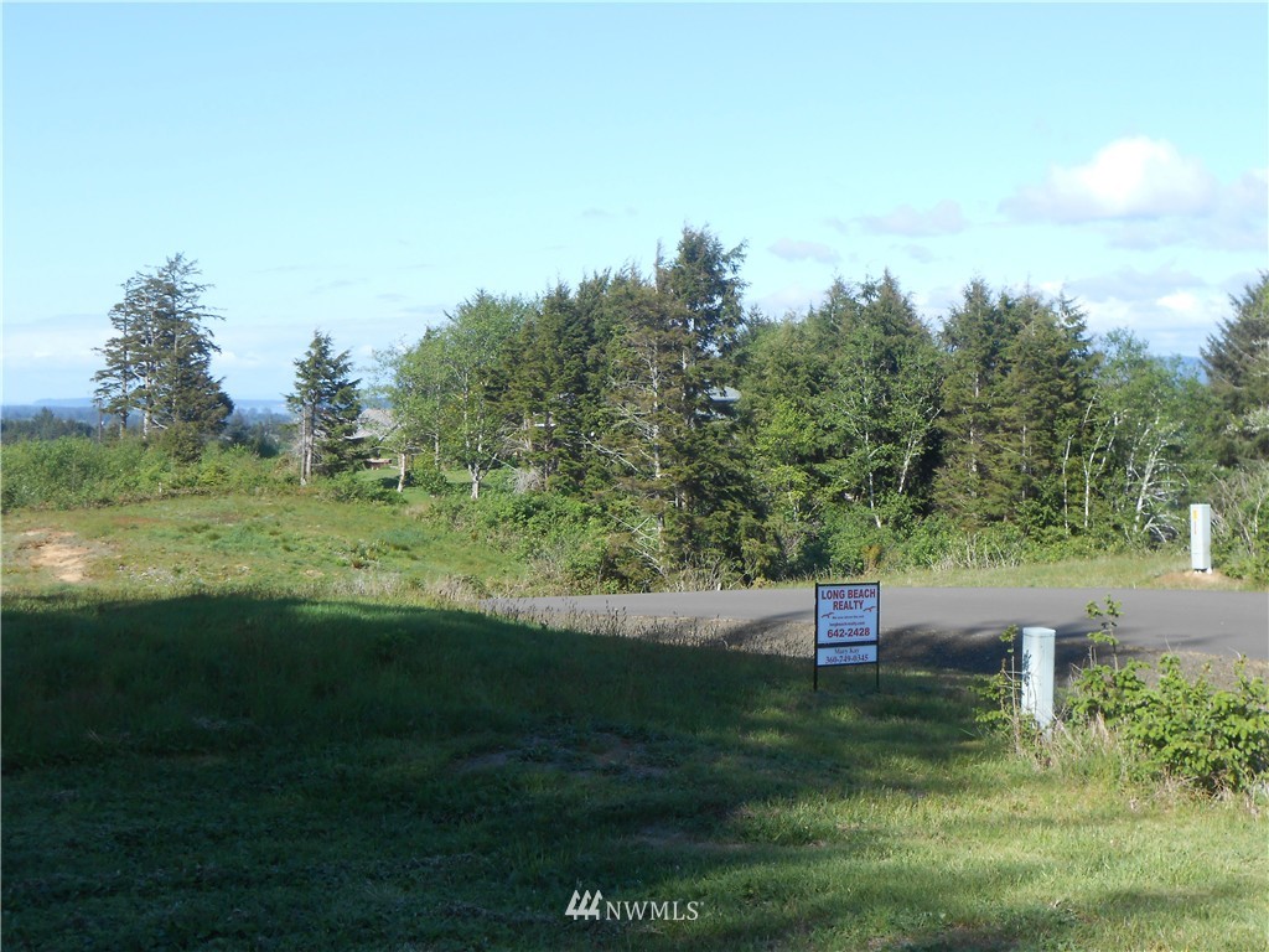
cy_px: 476
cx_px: 634
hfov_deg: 38.9
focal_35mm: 49
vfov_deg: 29.7
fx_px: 1796
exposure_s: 1/320
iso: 80
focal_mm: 8.8
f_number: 4.8
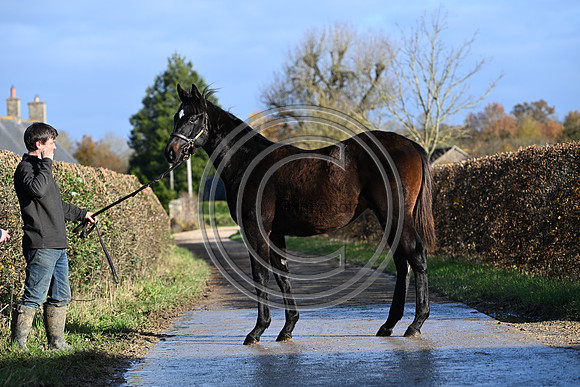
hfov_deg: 16.8
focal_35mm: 122
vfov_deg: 11.2
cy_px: 194
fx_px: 1966
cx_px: 290
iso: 250
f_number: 4.5
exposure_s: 1/1000
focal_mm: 122
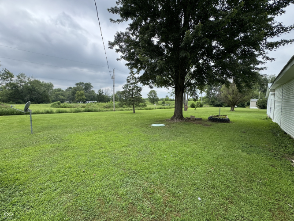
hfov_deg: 102.1
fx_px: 119
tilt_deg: -4.0
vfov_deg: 85.7
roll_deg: +0.4
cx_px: 147
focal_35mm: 14
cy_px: 110
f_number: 2.2
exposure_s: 1/812
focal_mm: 2.22
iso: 40
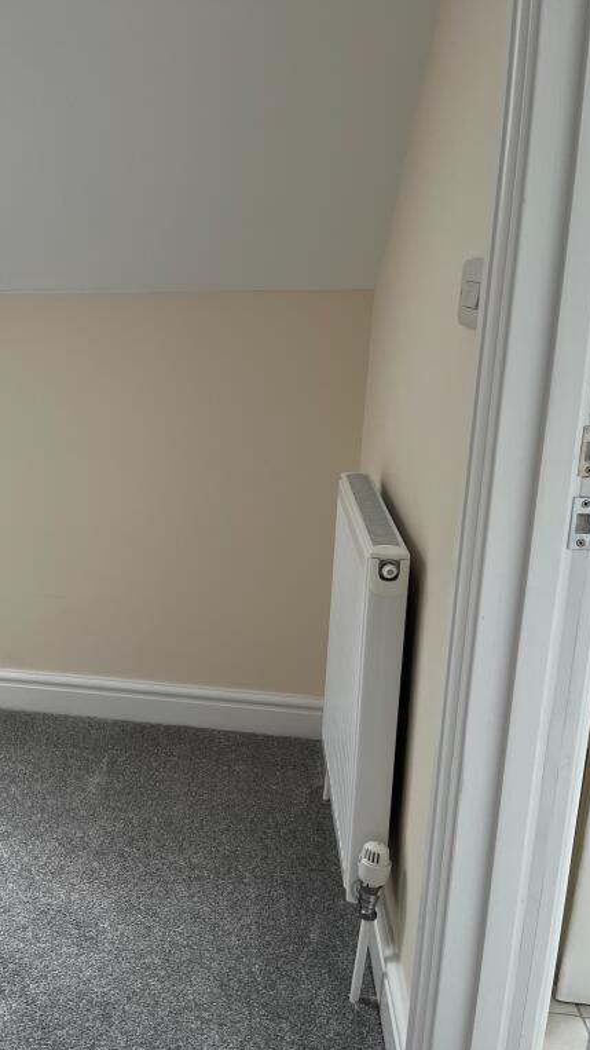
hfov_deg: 28.2
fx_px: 1057
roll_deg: +1.4
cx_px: -66
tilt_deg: -14.2
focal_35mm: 38
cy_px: 526
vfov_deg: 52.8
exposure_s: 1/192
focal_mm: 5.1
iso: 50
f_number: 1.6
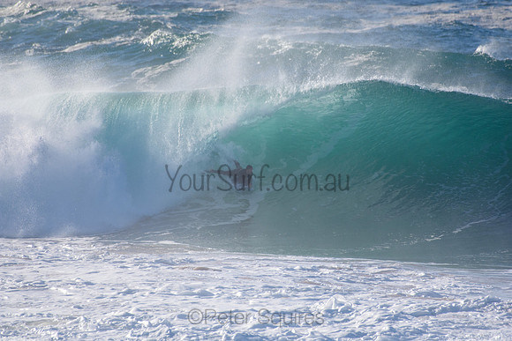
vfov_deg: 1.8
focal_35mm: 750
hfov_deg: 2.7
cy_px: 170
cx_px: 256
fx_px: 10669
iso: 320
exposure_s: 1/2000
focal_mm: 500
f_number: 5.6
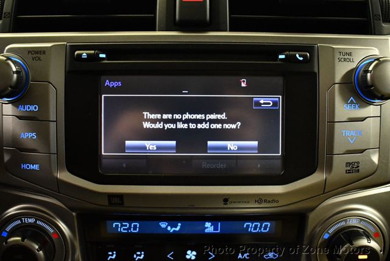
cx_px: 195
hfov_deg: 53.1
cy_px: 130
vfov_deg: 36.9
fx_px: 390
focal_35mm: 36
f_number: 3.5
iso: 3200
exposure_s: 1/80
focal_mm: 18
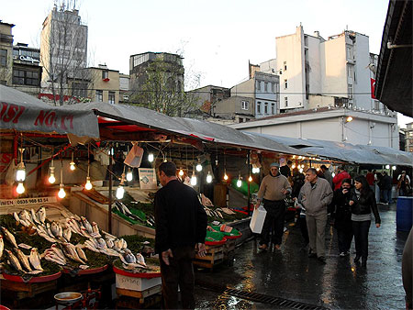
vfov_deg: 40.7
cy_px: 155
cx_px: 206
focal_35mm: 35
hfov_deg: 52.6
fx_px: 418
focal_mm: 6.3
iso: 100
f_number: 3.2
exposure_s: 1/60
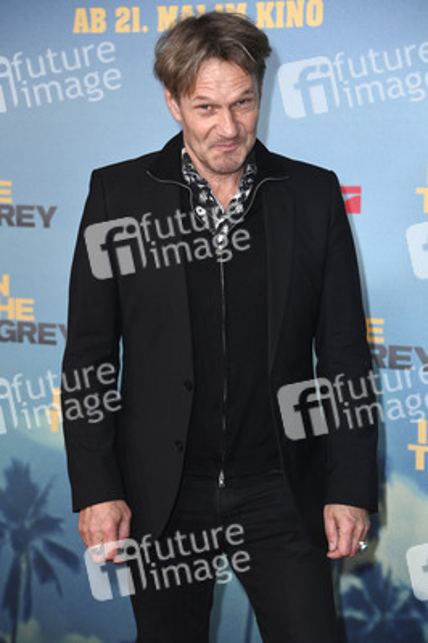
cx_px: 214
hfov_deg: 12.2
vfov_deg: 18.3
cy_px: 322
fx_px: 2001
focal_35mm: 112
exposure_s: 1/250
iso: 1250
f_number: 5.6
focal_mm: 112
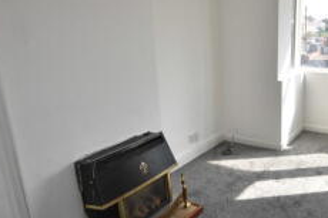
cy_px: 103
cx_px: 272
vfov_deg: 42.3
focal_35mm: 31
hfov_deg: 55.1
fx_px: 282
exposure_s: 1/200
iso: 100
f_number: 4
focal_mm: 10
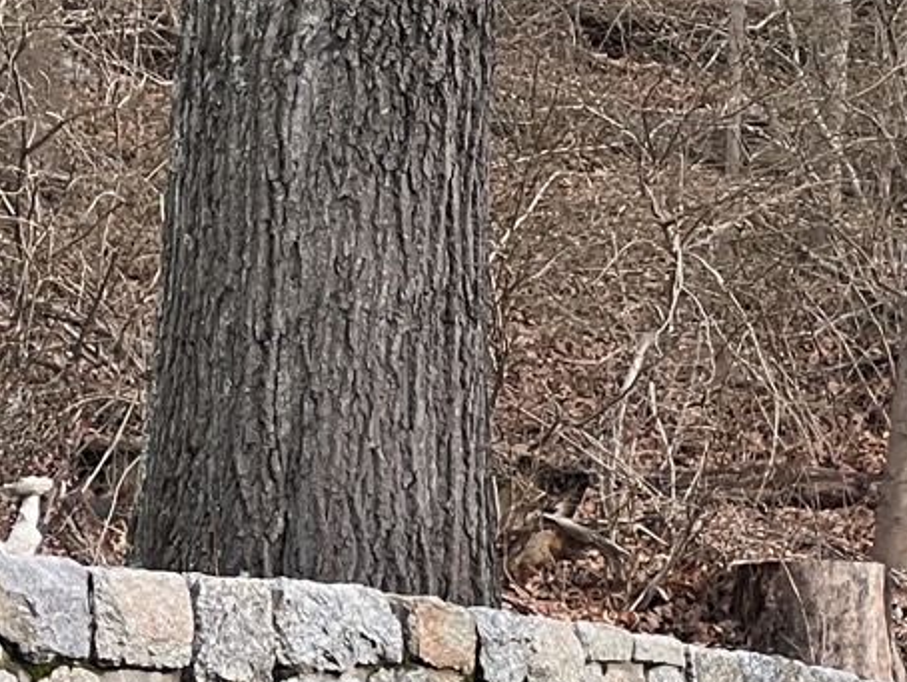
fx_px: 9097
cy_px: 1284
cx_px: 955
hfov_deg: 5.7
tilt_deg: +0.3
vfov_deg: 4.2
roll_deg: -0.3
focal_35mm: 347
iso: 32
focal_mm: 9
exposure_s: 1/123
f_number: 2.8
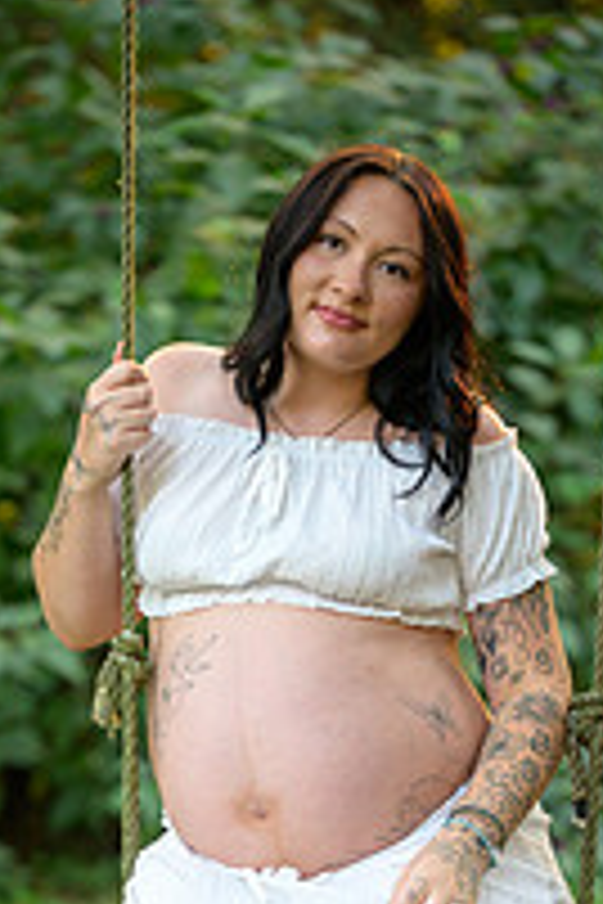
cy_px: 850
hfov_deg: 5.8
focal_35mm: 235
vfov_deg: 8.7
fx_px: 5904
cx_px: 256
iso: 800
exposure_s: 1/125
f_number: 2.8
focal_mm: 105
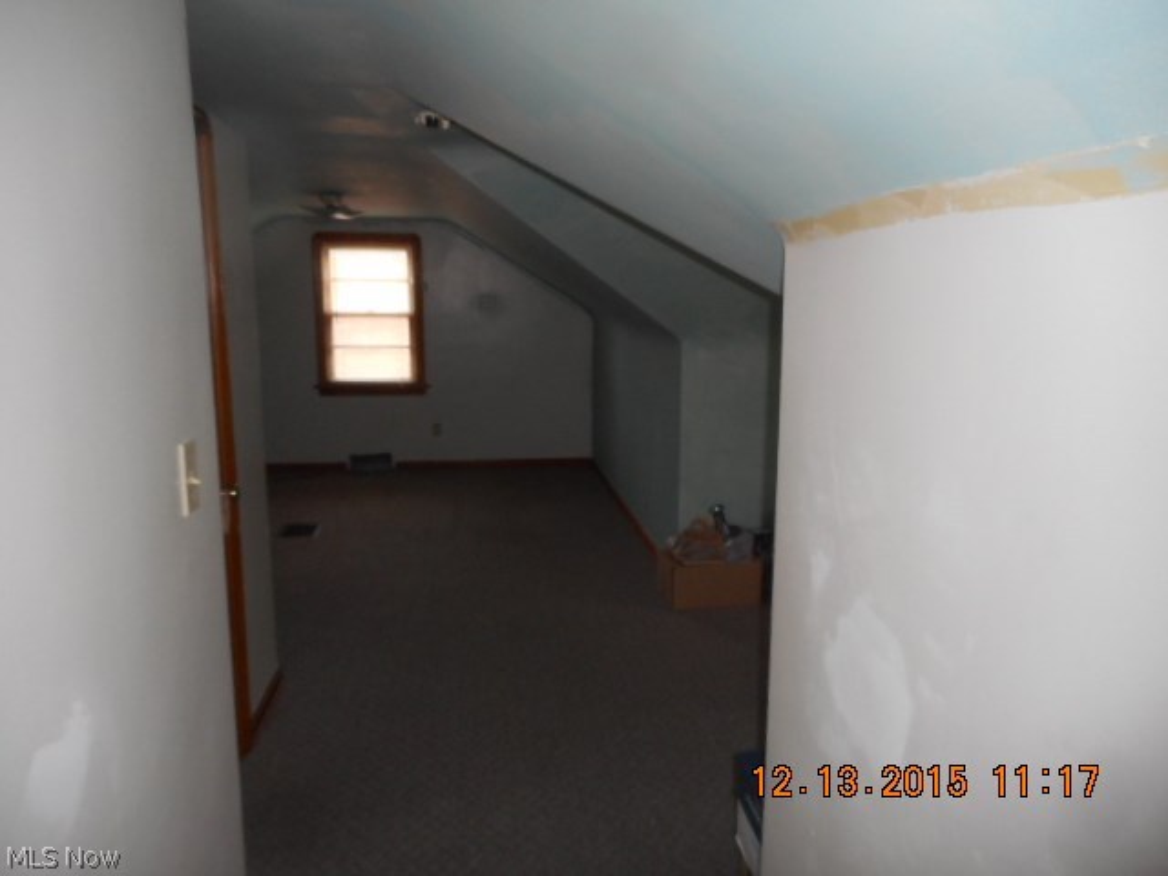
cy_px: 438
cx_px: 584
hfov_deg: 69.4
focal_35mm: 25
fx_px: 844
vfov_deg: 54.9
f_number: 3.7
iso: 200
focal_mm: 4.5
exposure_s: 1/25
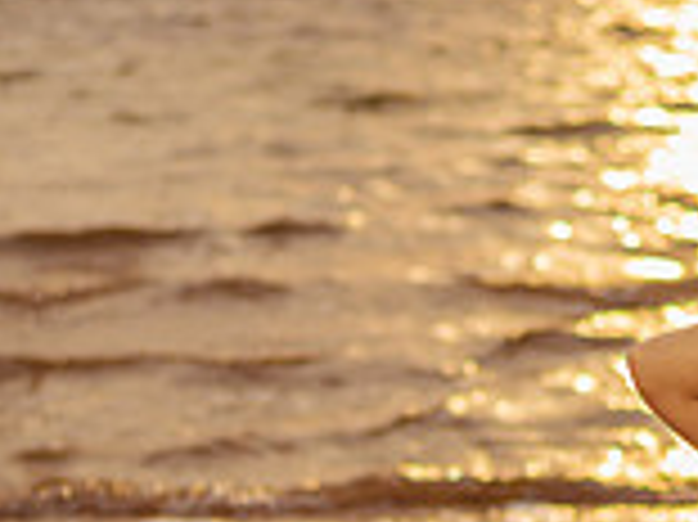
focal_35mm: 126
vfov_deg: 11.7
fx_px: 2539
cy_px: 371
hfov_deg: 15.4
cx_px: 653
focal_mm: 35
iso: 125
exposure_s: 1/4000
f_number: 1.8
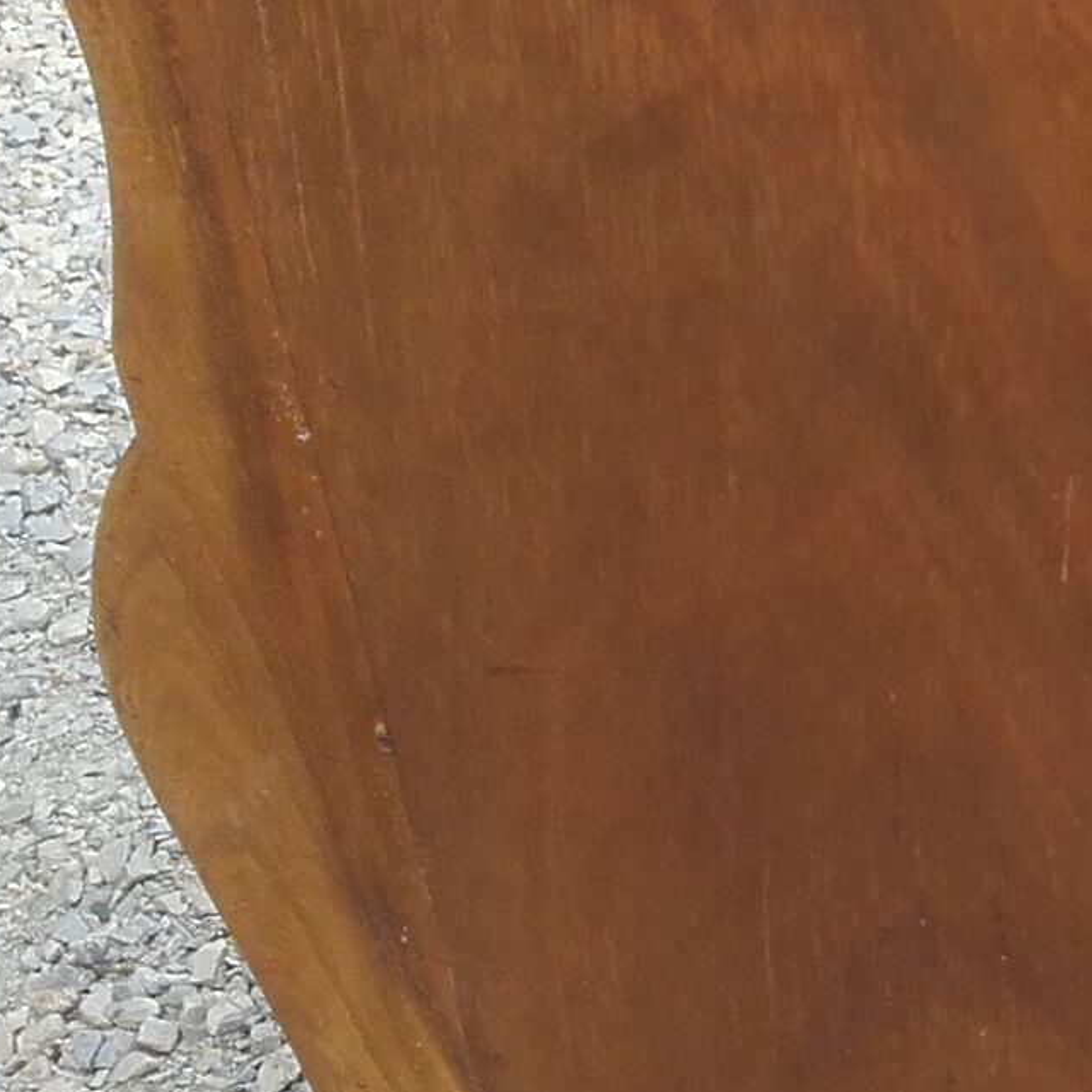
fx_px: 3962
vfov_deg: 15.7
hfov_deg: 14.1
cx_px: 1889
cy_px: 592
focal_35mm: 111
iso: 50
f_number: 2.2
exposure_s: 1/130
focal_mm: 3.3
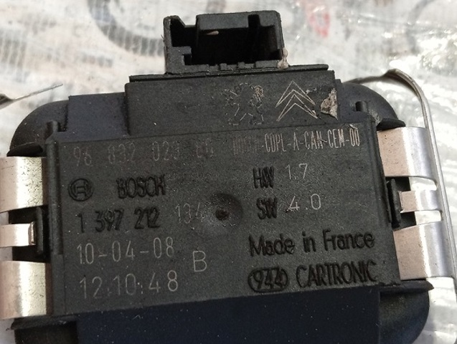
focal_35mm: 52
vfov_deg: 28.1
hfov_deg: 36.8
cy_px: 172
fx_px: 688
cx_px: 228
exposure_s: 1/33.3
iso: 443
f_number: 1.8
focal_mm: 3.96
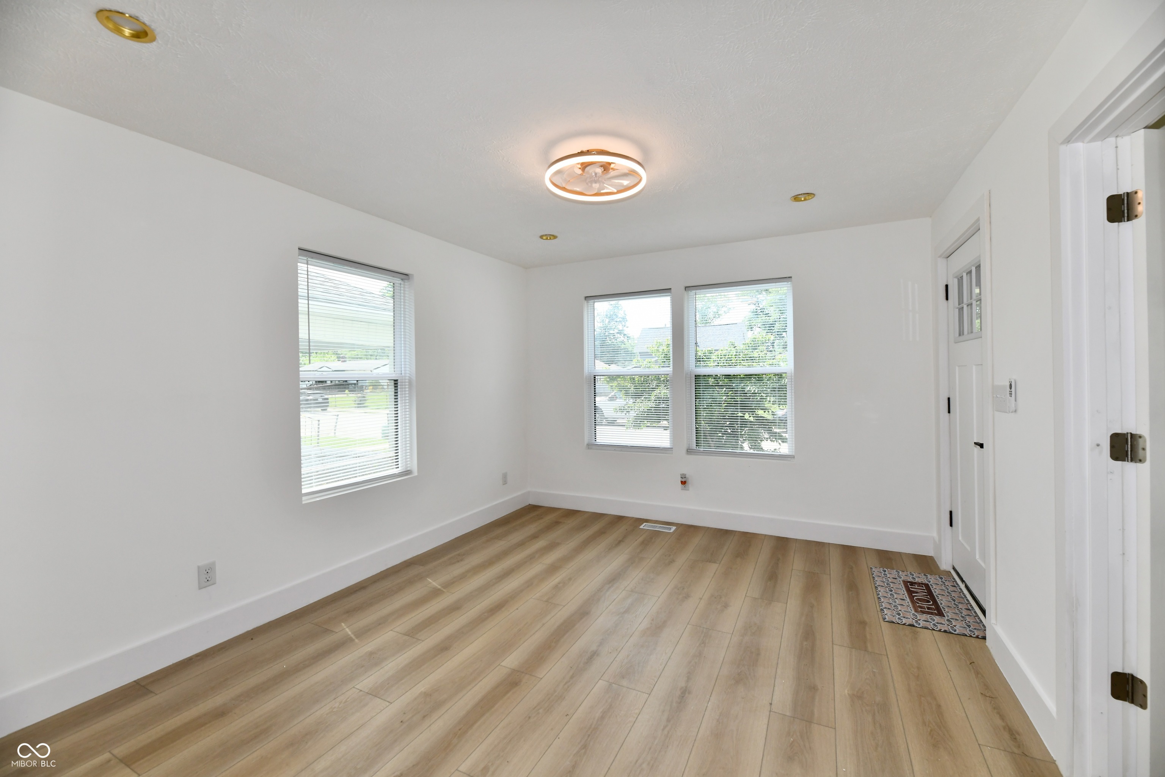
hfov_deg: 104.3
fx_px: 453
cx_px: 582
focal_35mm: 14
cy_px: 388
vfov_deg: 81.2
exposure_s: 1/200
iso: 640
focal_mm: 14
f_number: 7.1
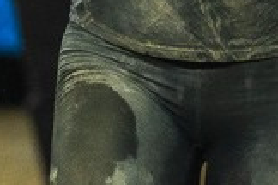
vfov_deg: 0.9
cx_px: 9
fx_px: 12223
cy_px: -140
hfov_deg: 1.3
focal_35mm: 1583
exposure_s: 1/2000
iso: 1600
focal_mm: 200
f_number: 3.2
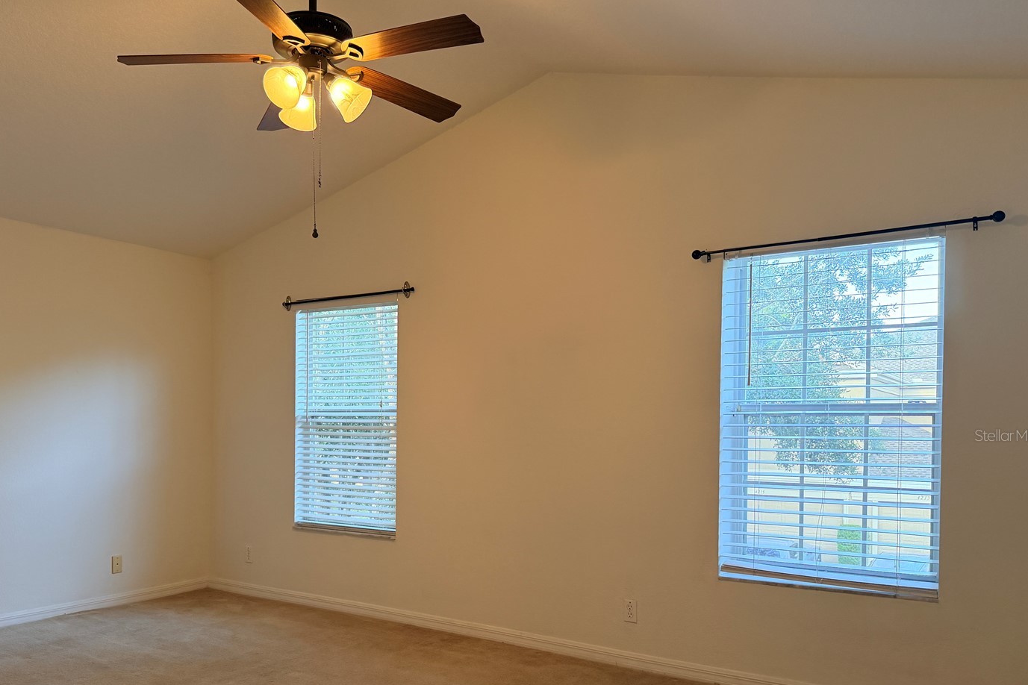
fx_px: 828
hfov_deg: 63.4
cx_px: 448
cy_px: 435
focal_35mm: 29
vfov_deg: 44.5
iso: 200
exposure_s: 1/120
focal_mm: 6.76
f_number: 1.78
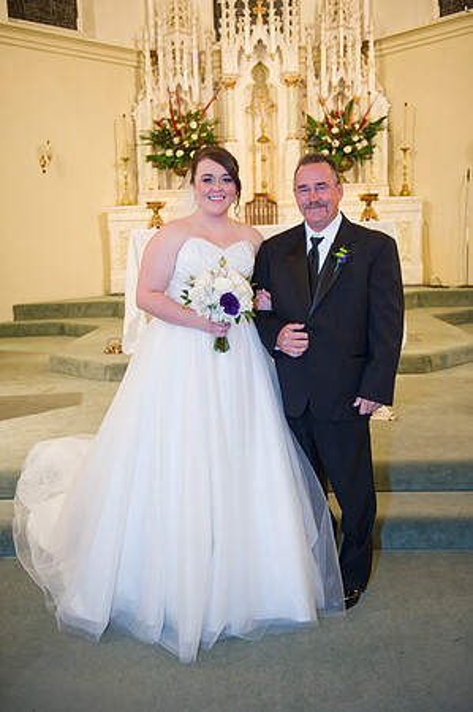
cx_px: 236
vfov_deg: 48.5
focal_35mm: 40
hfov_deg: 33.3
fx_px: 790
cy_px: 356
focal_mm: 40
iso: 1250
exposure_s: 1/60
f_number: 2.8
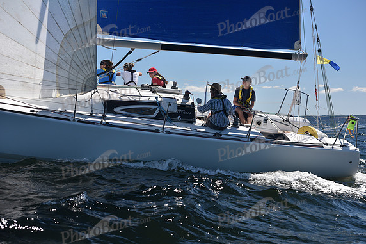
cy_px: 121
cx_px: 184
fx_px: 722
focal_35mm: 71
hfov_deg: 28.5
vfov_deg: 19.2
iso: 200
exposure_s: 1/800
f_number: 5
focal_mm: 70
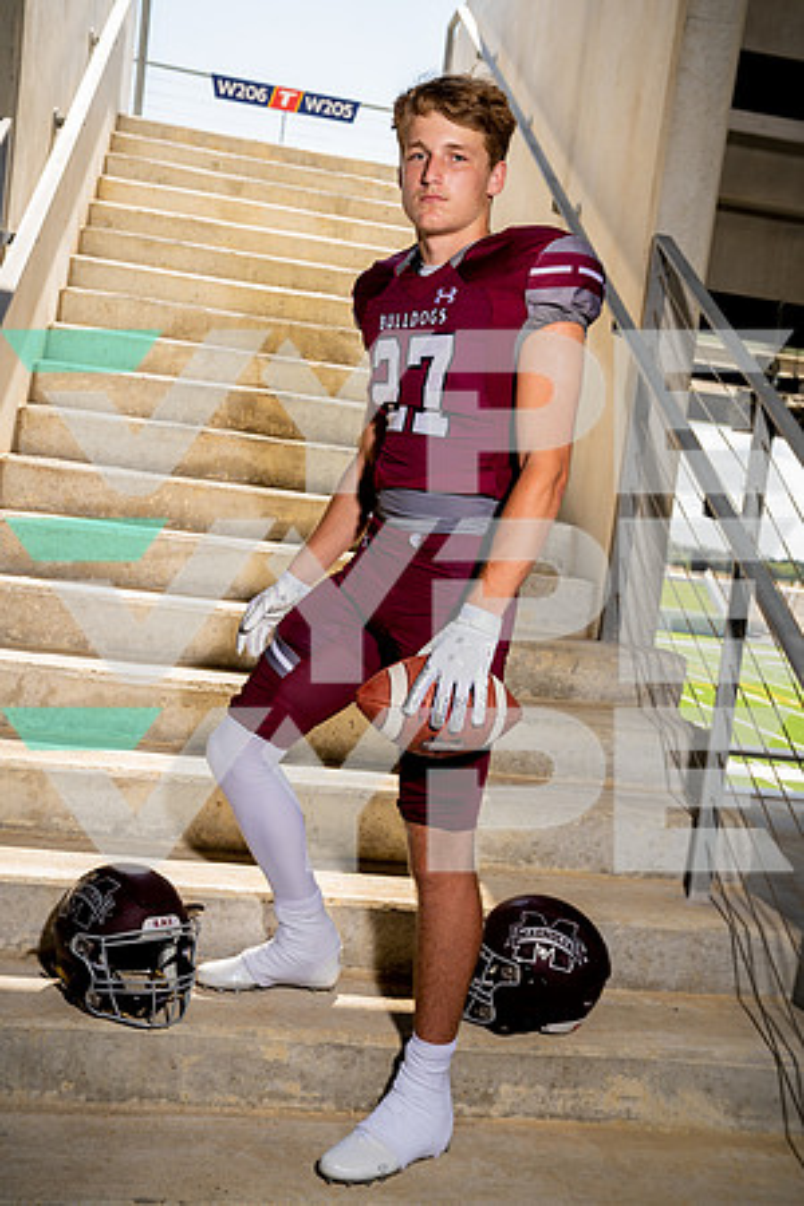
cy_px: 603
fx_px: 1273
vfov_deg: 50.7
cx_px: 402
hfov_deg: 35.1
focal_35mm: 38
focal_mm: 38
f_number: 5
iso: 100
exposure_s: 1/250
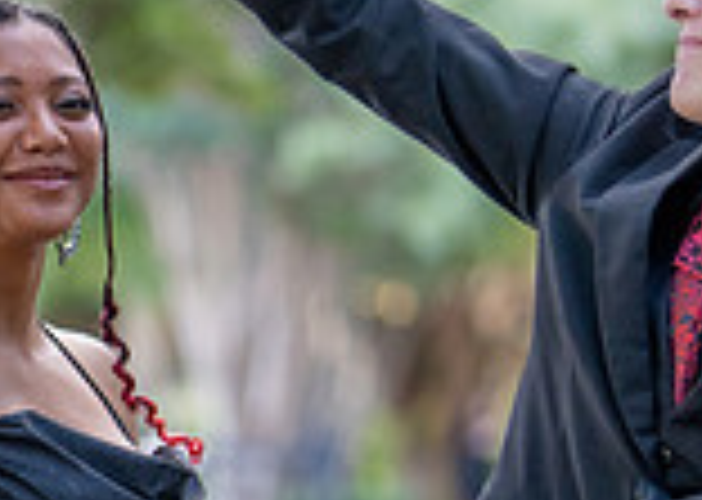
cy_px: 549
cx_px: 3
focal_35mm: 258
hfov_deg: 7.8
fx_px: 5137
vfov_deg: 5.5
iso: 400
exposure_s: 1/800
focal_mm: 50
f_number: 1.2
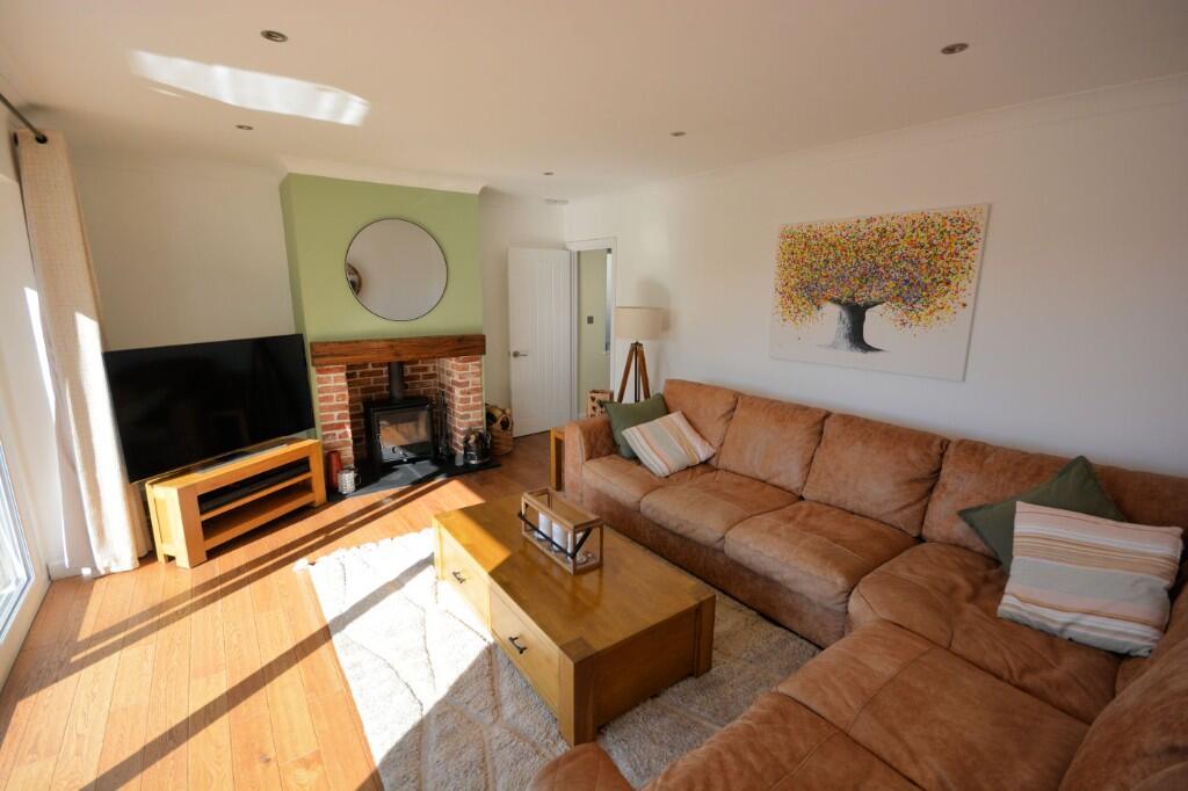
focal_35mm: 15
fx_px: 495
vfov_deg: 77.3
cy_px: 396
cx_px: 594
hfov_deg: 100.4
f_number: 8
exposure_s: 1/250
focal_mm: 10
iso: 400
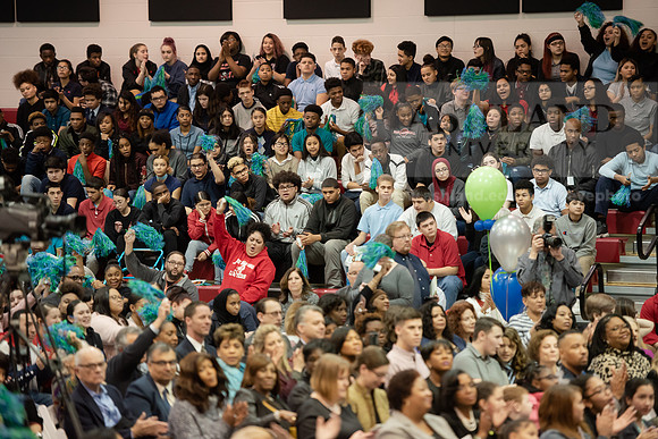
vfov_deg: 8.6
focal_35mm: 160
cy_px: 220
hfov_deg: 12.8
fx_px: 2925
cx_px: 329
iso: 2500
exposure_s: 1/200
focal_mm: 160
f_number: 3.2
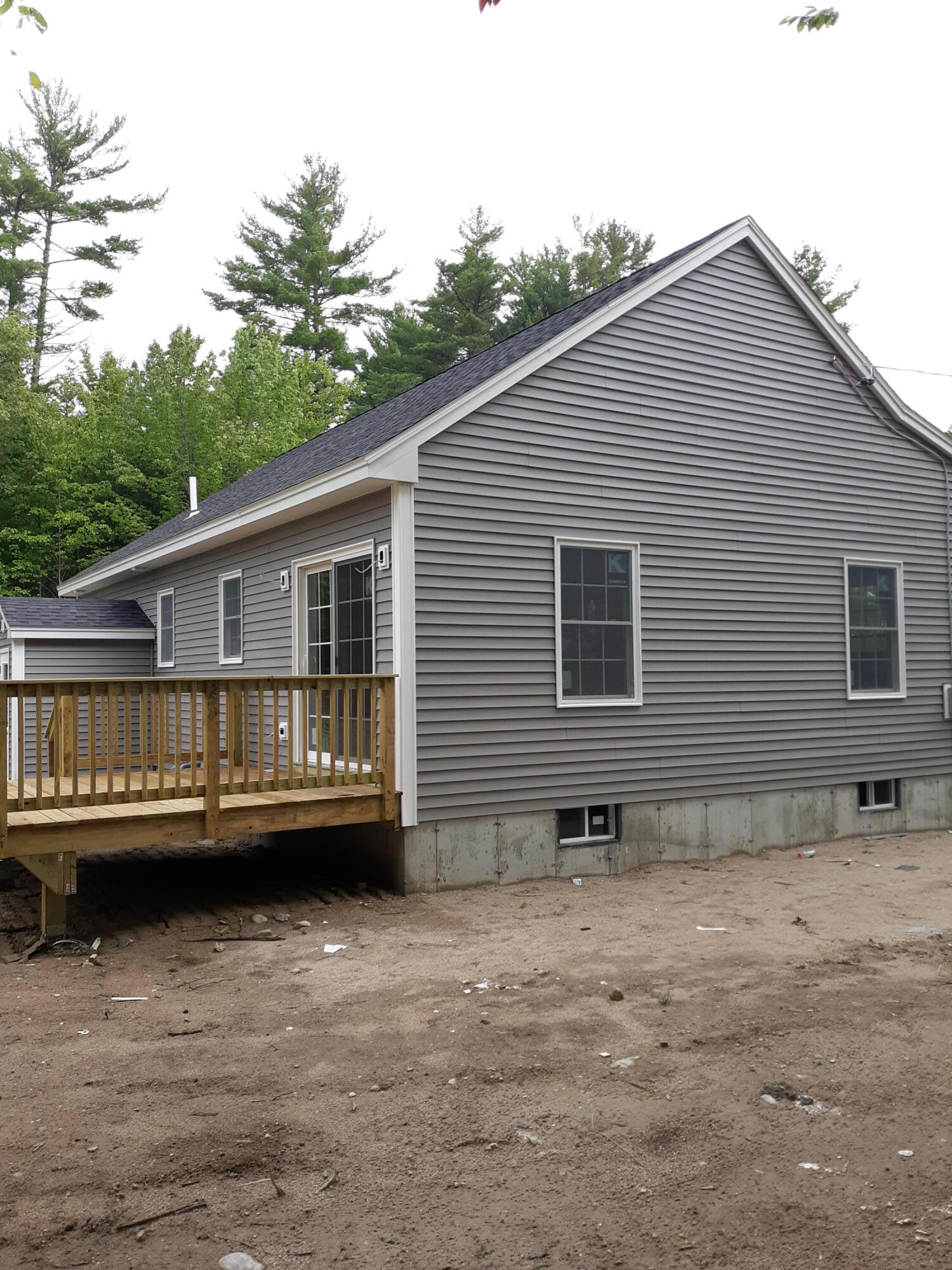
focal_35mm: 28
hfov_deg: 49.7
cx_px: 476
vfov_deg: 63.4
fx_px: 1027
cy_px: 635
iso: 40
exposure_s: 1/263
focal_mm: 3.7
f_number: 1.7
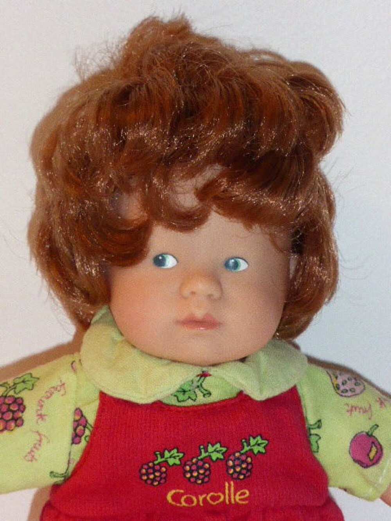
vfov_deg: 15.5
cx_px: 196
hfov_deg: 11.7
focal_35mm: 127
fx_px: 1912
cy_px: 260
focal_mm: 20.6
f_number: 5.3
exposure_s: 1/60
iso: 800
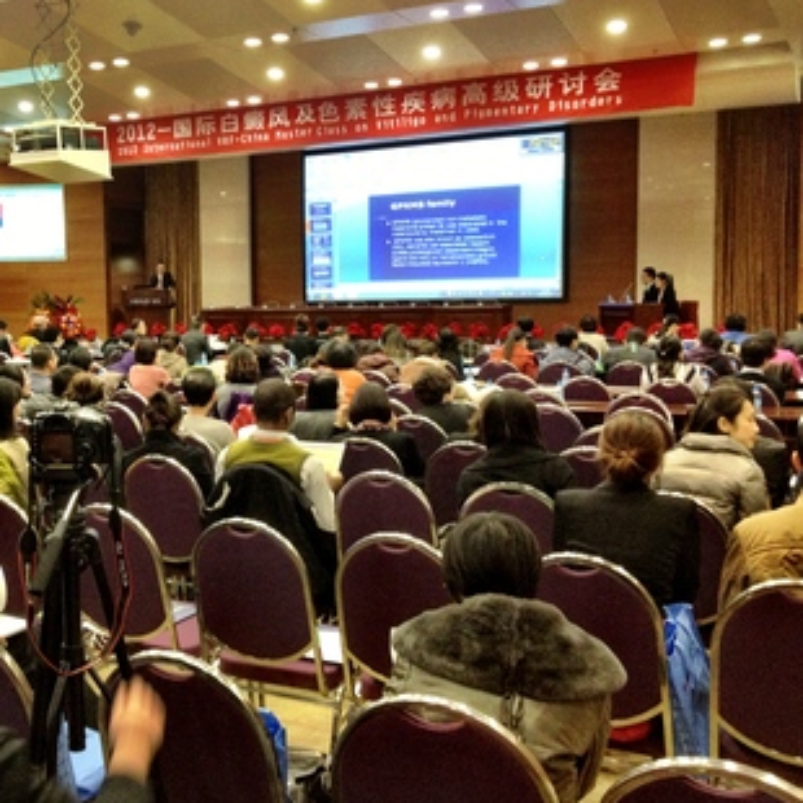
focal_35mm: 45
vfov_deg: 37.6
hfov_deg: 36.9
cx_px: 225
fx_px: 1181
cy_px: 394
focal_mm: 4.28
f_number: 2.4
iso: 250
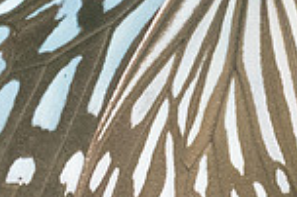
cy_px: 60
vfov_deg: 0.6
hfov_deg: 0.9
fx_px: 19572
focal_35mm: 2375
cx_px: 208
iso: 800
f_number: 7.1
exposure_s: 1/320
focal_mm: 150
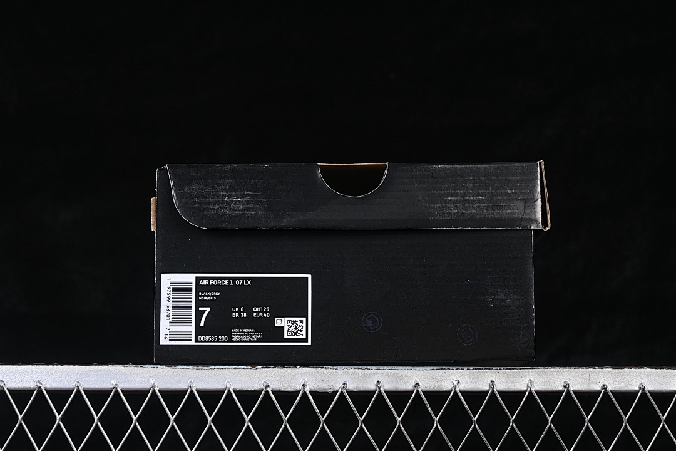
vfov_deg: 18.2
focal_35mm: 75
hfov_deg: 27.0
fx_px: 1408
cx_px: 338
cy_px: 226
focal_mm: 50
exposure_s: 1/60
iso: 160
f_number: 6.3
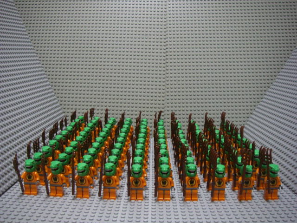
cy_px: 112
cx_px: 148
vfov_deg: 37.7
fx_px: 326
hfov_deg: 49.0
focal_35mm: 38
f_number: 3.3
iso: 160
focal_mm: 6.3
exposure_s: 1/4
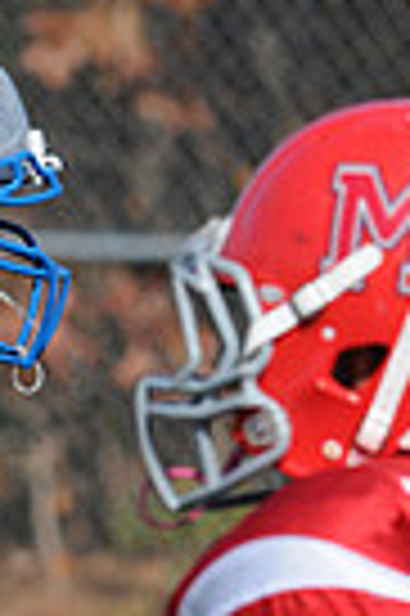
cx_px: -385
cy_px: 985
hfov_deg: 0.7
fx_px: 32658
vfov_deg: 1.1
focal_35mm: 1907
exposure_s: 1/500
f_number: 9
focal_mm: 300
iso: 200
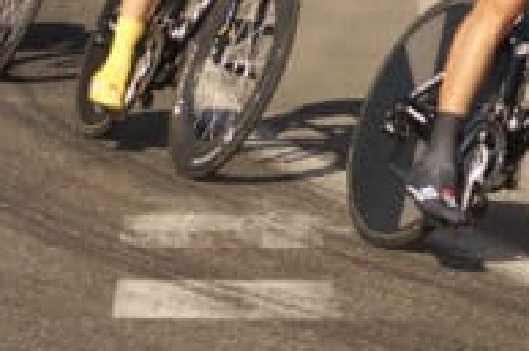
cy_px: 26
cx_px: 371
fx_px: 3582
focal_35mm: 244
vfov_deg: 5.6
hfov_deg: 8.4
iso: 400
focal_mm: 70
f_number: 7.1
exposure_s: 1/2000
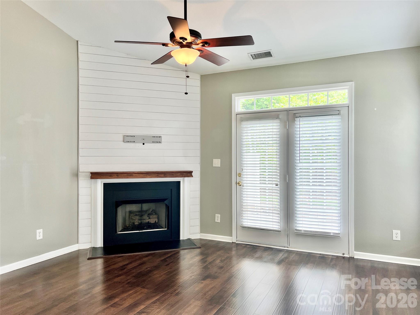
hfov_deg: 67.3
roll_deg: +0.2
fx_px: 315
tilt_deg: -0.8
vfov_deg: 53.1
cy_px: 158
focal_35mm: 26
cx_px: 210
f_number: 1.5
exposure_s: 1/120
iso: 50
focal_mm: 5.7
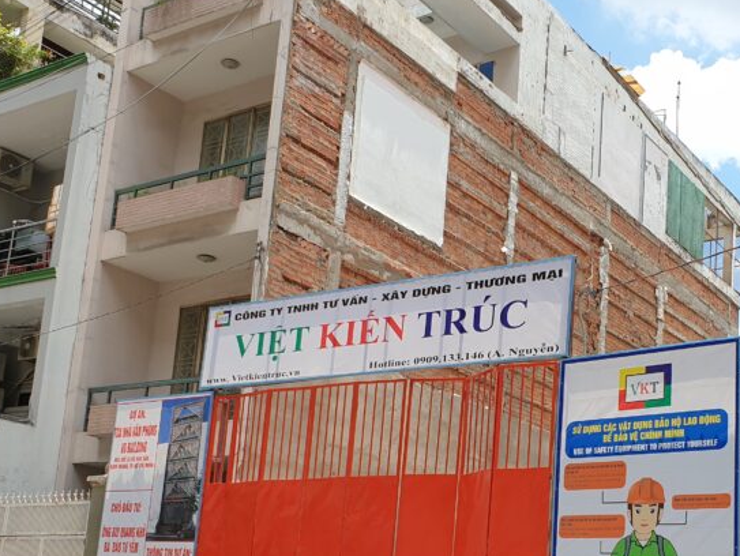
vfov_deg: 29.2
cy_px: 421
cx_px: 487
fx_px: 1048
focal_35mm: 49
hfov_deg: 38.5
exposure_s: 1/1056
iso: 50
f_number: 2.4
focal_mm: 4.3
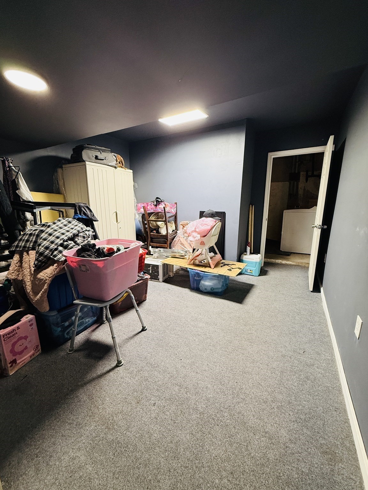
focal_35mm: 14
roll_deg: -0.6
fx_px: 198
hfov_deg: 85.7
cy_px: 245
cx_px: 184
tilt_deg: -11.4
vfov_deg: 102.1
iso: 160
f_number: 2.2
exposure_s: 1/120
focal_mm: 2.22
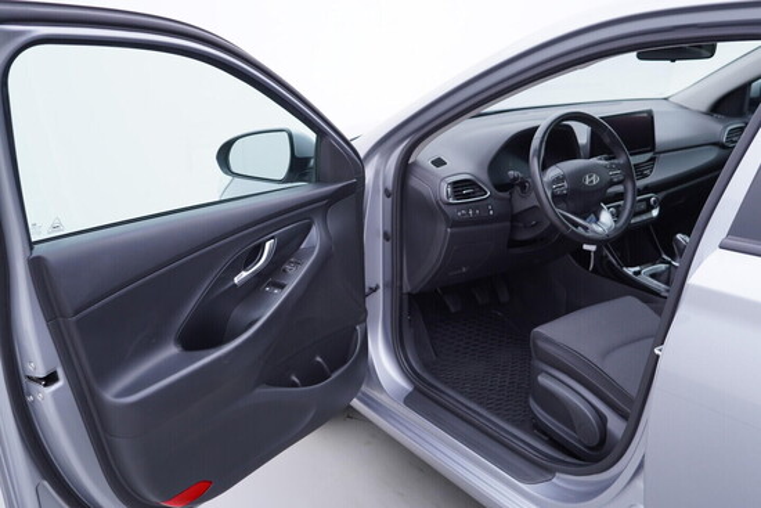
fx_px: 761
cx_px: 380
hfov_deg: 53.1
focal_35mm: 36
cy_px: 254
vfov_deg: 36.9
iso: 125
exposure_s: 1/50
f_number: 3.2
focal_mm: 24
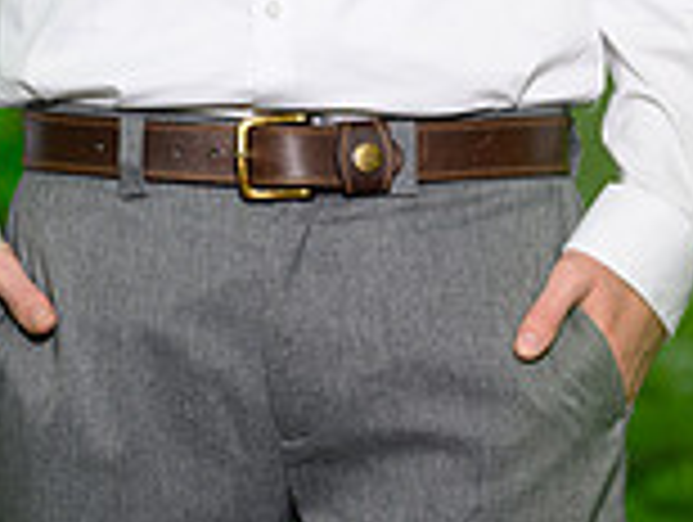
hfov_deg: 5.2
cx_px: 238
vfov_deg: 3.9
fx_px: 7599
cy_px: -256
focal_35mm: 379
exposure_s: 1/100
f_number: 1.8
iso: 64
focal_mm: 135
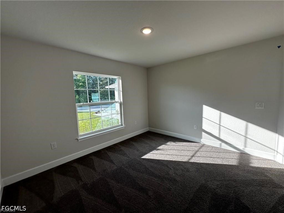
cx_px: 142
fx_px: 115
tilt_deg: -6.0
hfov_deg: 102.1
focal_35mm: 14
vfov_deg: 85.7
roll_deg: +1.4
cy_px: 106
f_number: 2.2
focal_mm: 2.22
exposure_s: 1/216
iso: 40
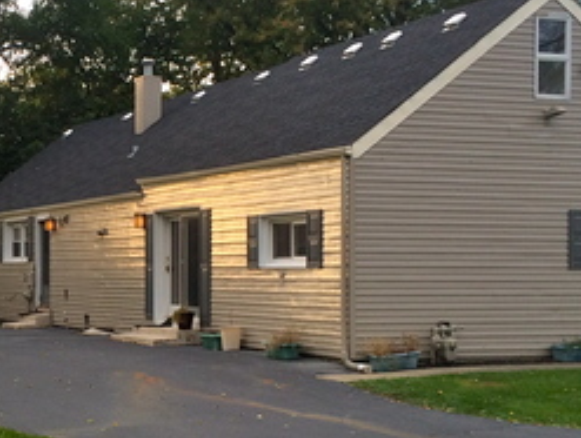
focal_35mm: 75
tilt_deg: -0.8
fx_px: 1261
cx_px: 33
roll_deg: -0.9
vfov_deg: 19.7
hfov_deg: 25.0
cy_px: 257
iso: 32
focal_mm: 4.15
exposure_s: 1/203
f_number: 2.2
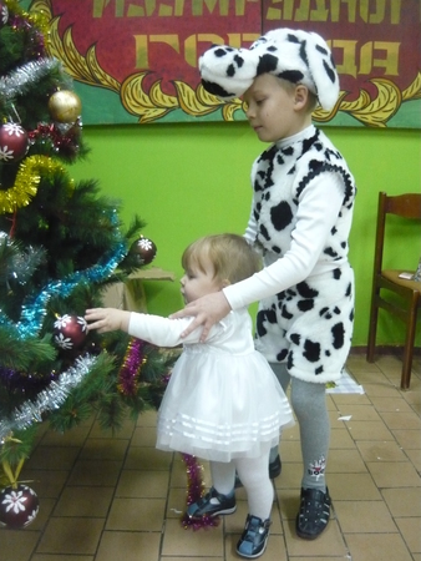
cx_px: 210
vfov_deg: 55.3
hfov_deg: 43.0
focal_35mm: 33
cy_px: 280
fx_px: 535
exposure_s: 1/40
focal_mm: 5.5
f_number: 2.8
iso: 800
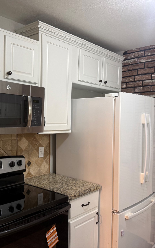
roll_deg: -1.5
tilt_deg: -2.4
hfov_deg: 37.2
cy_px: 124
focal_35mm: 34
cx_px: 64
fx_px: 230
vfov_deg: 56.7
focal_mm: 6.76
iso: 160
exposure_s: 1/60
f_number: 1.78
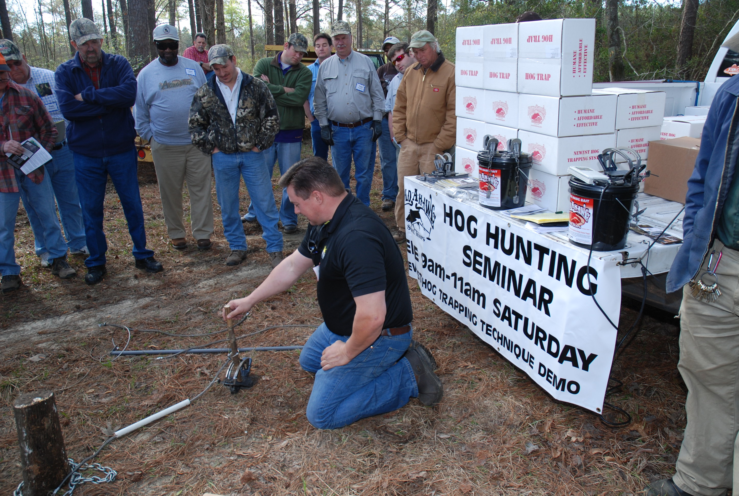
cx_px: 370
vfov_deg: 48.1
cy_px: 248
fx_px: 555
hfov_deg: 67.3
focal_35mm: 27
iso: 200
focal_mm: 18
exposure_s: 1/125
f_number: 5.6
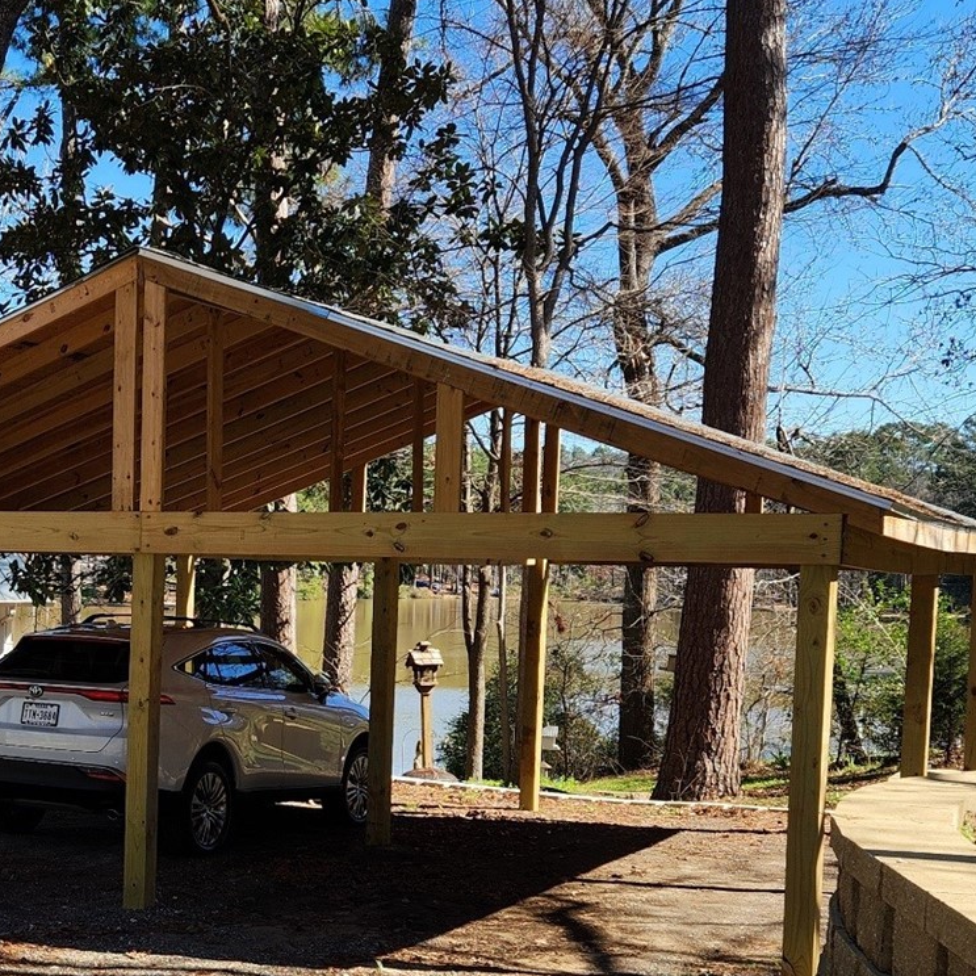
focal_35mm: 56
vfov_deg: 30.2
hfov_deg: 28.9
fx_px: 1786
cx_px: 34
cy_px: 683
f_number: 1.8
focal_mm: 5.4
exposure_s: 1/758
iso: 20
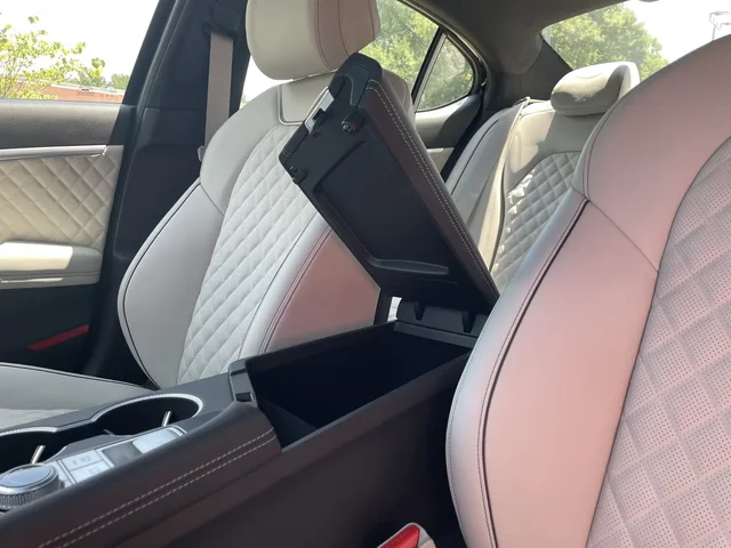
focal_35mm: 26
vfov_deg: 53.1
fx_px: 549
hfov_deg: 67.3
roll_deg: -3.3
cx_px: 366
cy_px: 274
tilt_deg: -8.7
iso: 32
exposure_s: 1/121
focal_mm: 4.2
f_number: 1.6
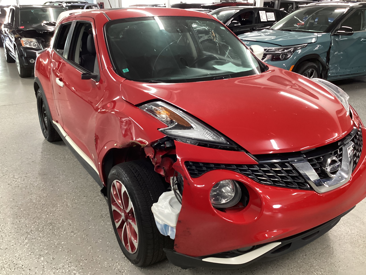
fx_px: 338
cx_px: 186
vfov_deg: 44.2
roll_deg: +0.0
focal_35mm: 32
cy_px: 137
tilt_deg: -22.7
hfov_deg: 56.8
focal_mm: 3.3
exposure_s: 1/33
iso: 250
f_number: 2.4
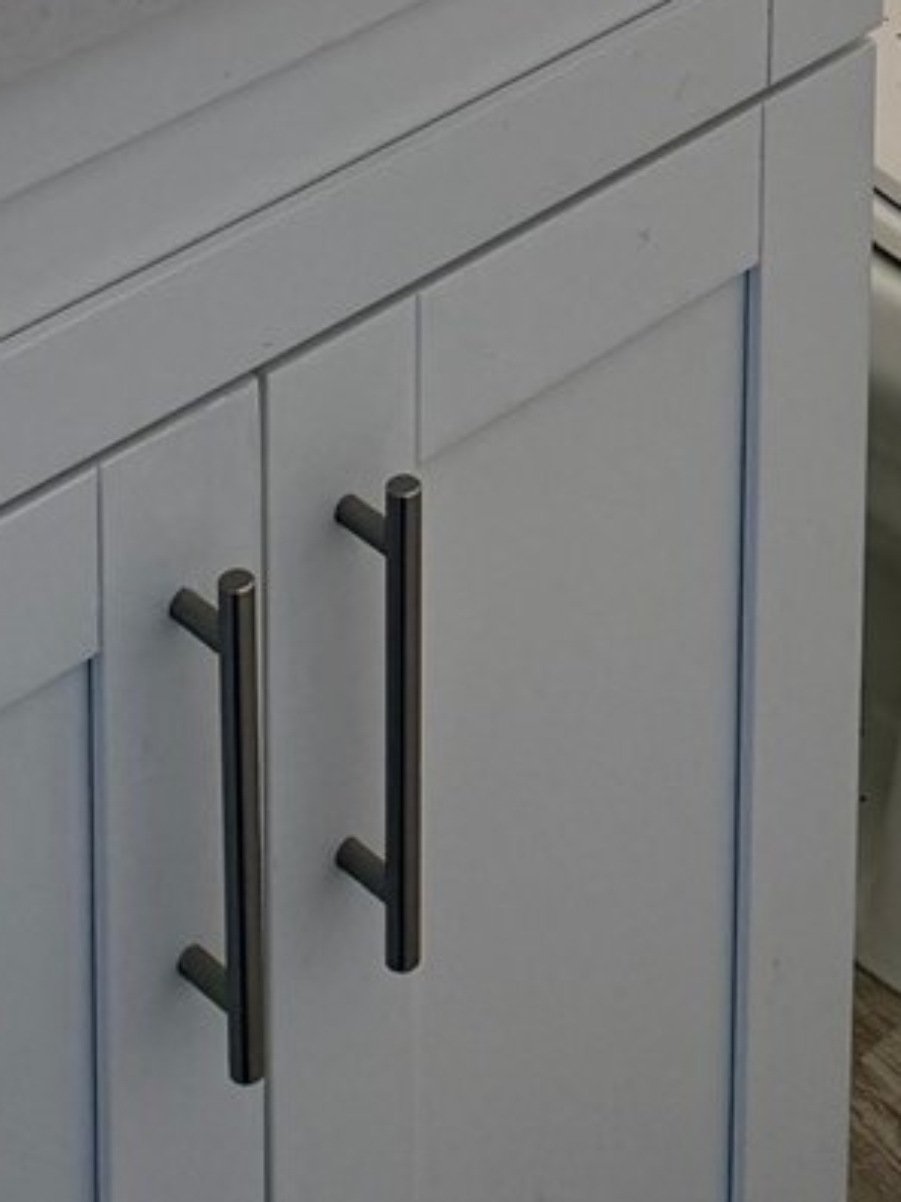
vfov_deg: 15.9
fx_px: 3366
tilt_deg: -10.0
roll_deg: -0.7
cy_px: -1207
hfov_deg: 15.2
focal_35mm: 97
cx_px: 660
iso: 100
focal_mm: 6.76
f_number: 1.78
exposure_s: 1/246
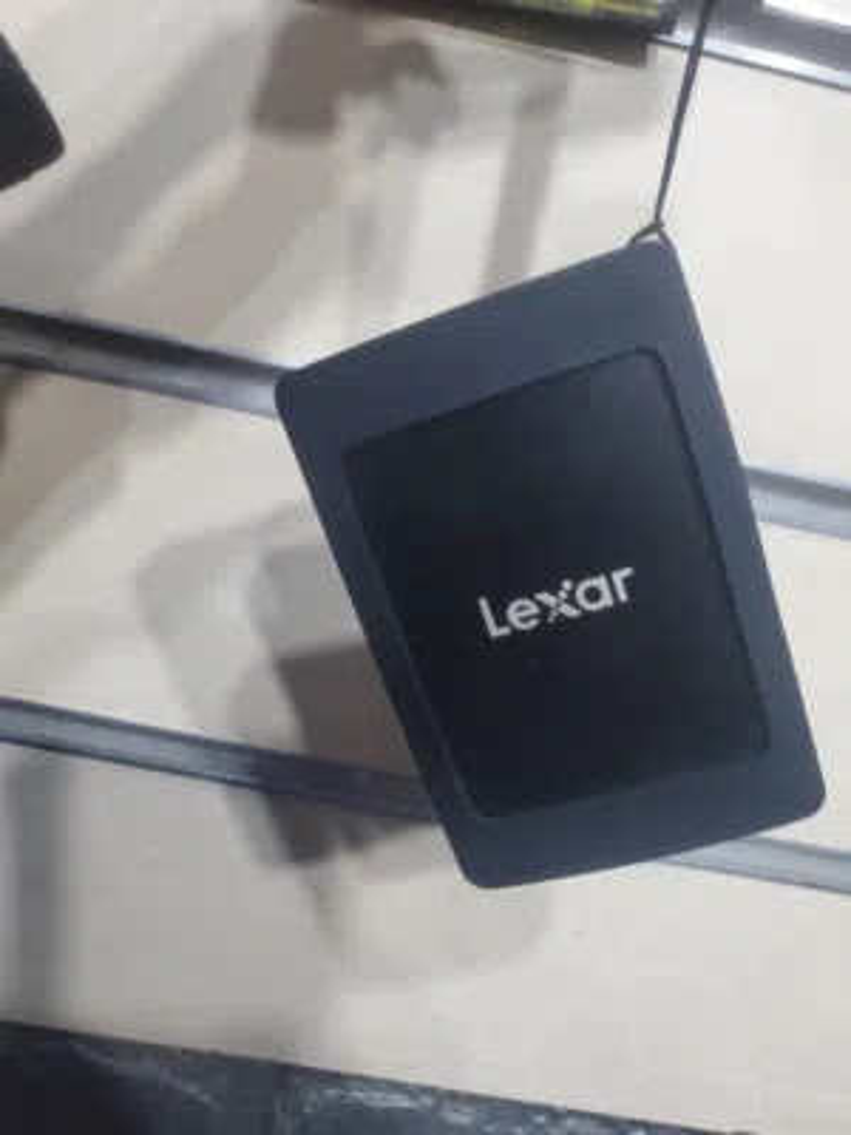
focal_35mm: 26
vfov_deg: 67.3
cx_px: 426
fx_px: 852
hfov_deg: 53.1
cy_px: 568
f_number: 2.4
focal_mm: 4.3
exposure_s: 1/50
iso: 640
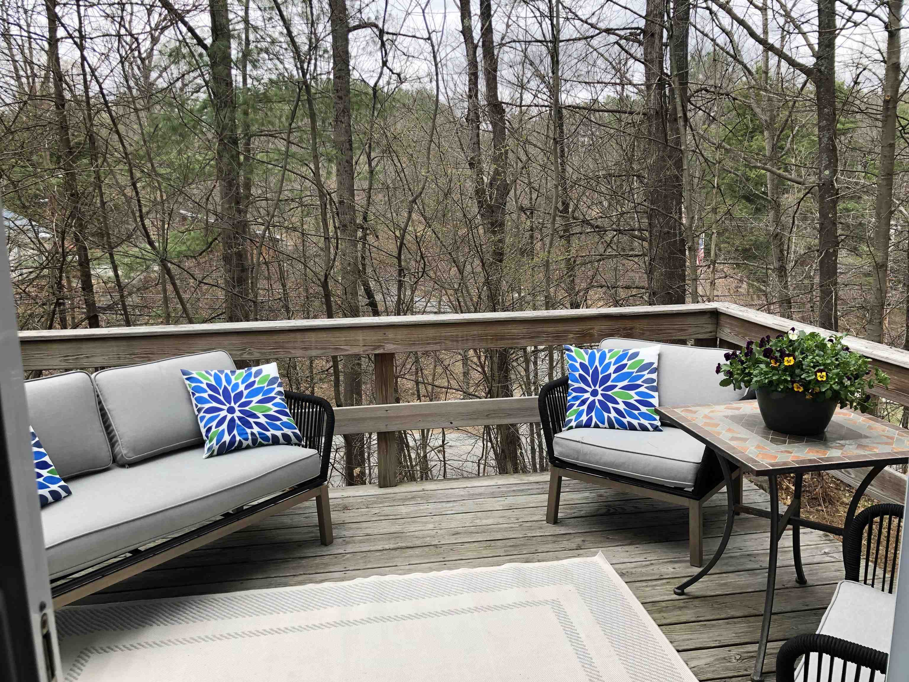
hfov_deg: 63.4
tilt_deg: -10.6
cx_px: 454
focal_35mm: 28
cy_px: 341
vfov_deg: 49.7
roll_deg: +1.5
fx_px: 735
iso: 20
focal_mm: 4
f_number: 1.8
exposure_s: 1/282
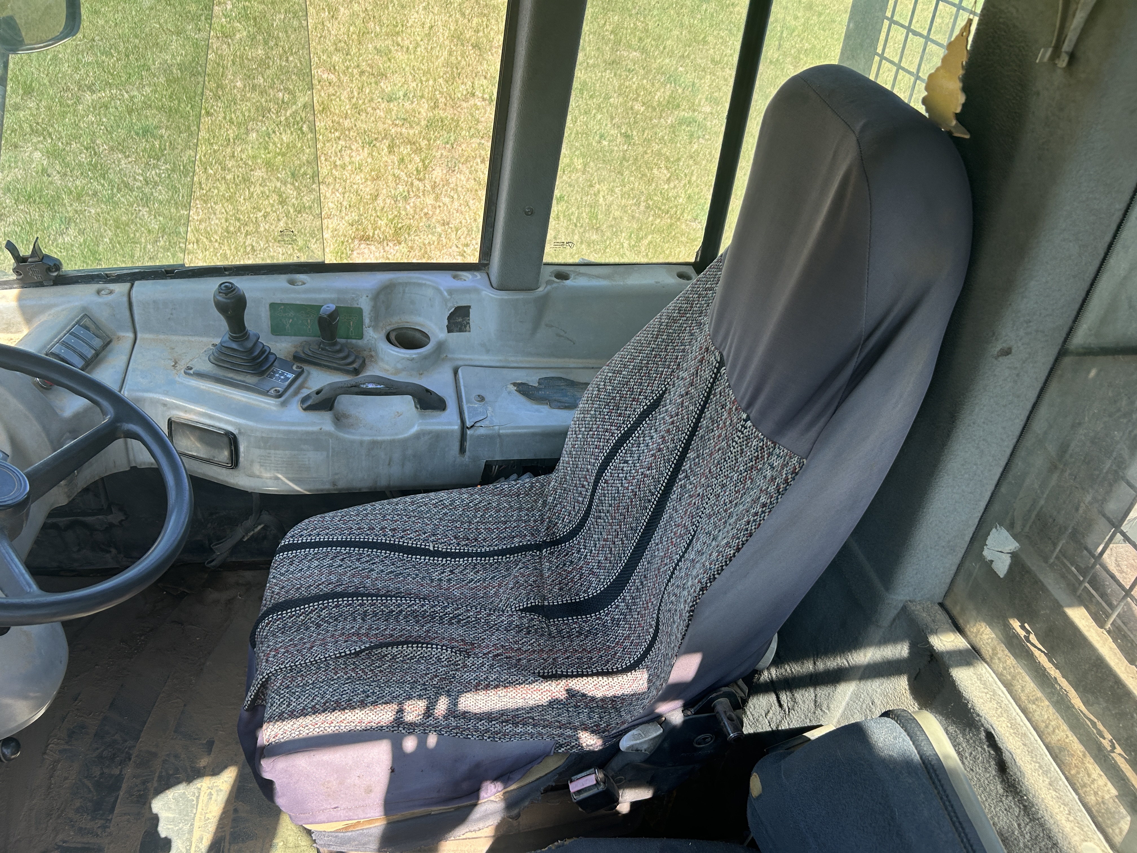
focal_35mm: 26
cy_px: 426
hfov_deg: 67.3
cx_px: 568
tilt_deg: -35.9
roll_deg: -13.5
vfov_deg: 53.1
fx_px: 854
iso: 50
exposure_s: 1/601
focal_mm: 5.7
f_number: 1.5
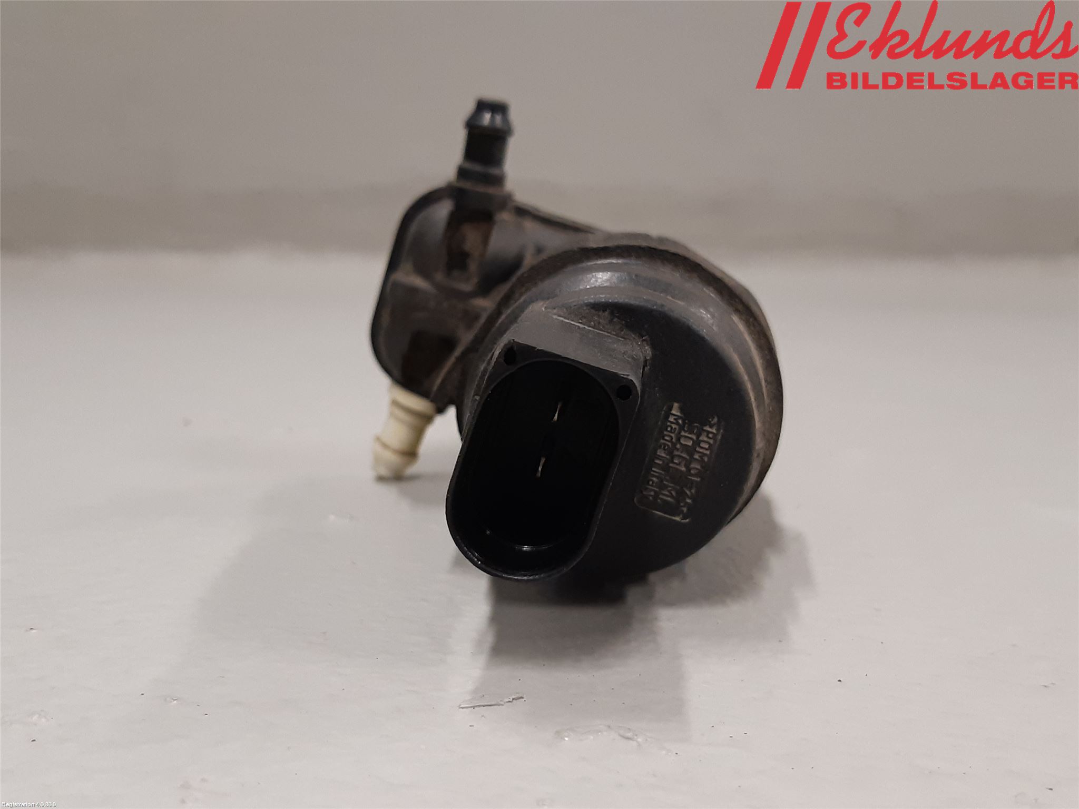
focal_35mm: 26
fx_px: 810
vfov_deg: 53.1
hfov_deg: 67.3
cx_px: 540
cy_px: 404
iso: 160
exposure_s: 1/50
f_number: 1.7
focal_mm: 3.93
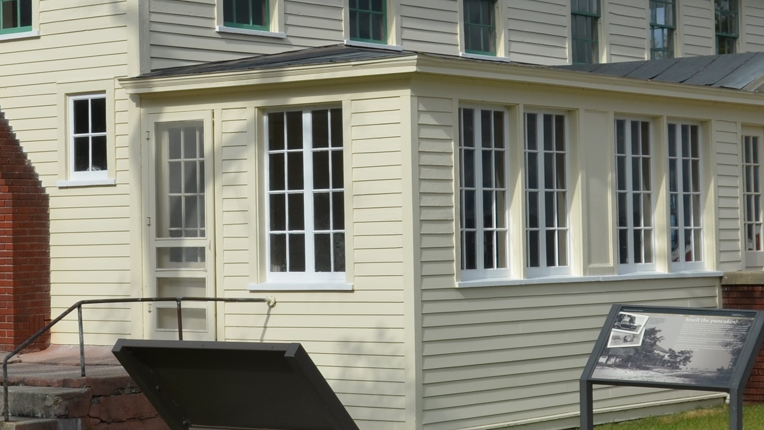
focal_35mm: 92
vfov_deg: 13.1
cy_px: 131
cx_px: 381
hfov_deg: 23.2
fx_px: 1864
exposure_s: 1/250
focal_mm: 24
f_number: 8
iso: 100
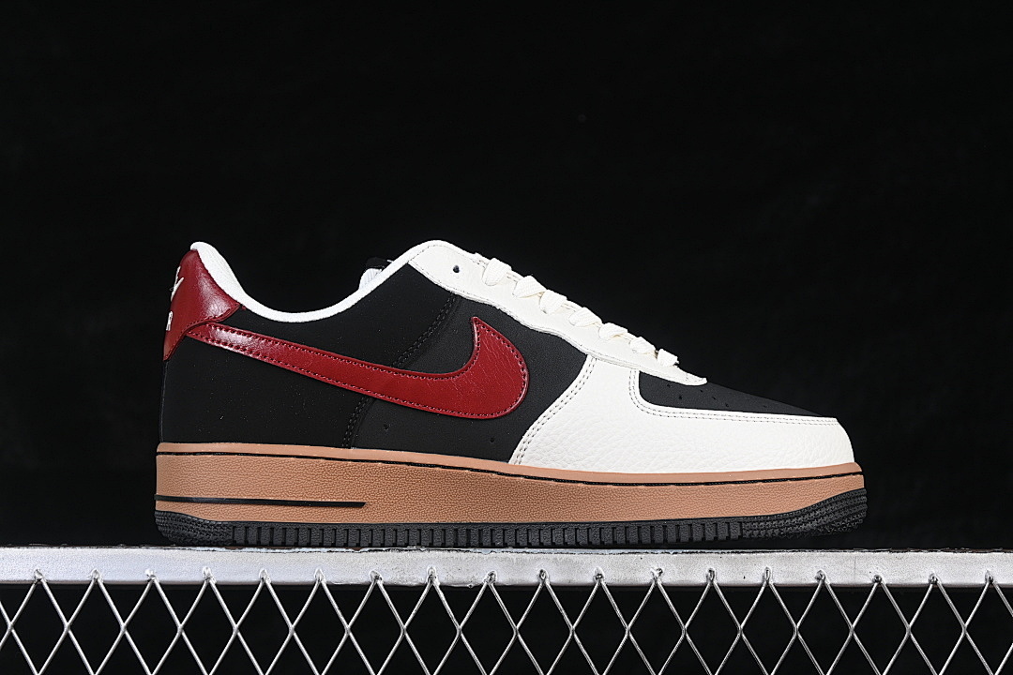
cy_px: 338
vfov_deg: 18.2
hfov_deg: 27.0
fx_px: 2110
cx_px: 506
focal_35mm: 75
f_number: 6.3
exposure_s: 1/60
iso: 160
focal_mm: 50
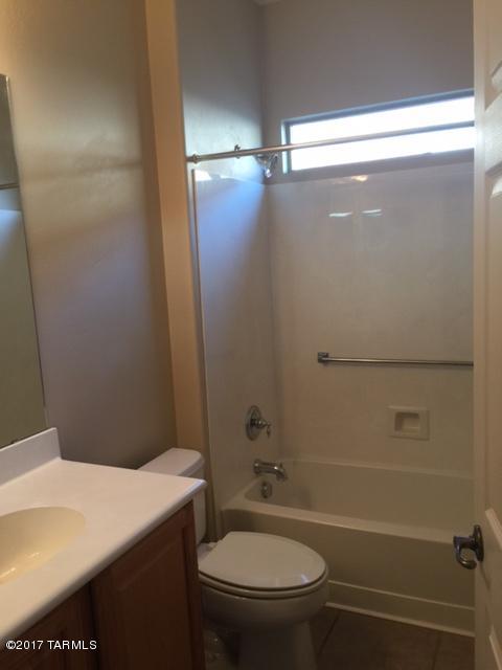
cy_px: 335
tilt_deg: -5.3
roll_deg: +2.8
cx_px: 251
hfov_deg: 48.2
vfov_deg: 61.7
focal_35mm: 29
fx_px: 561
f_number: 2.2
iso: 50
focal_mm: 4.15
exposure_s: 1/30
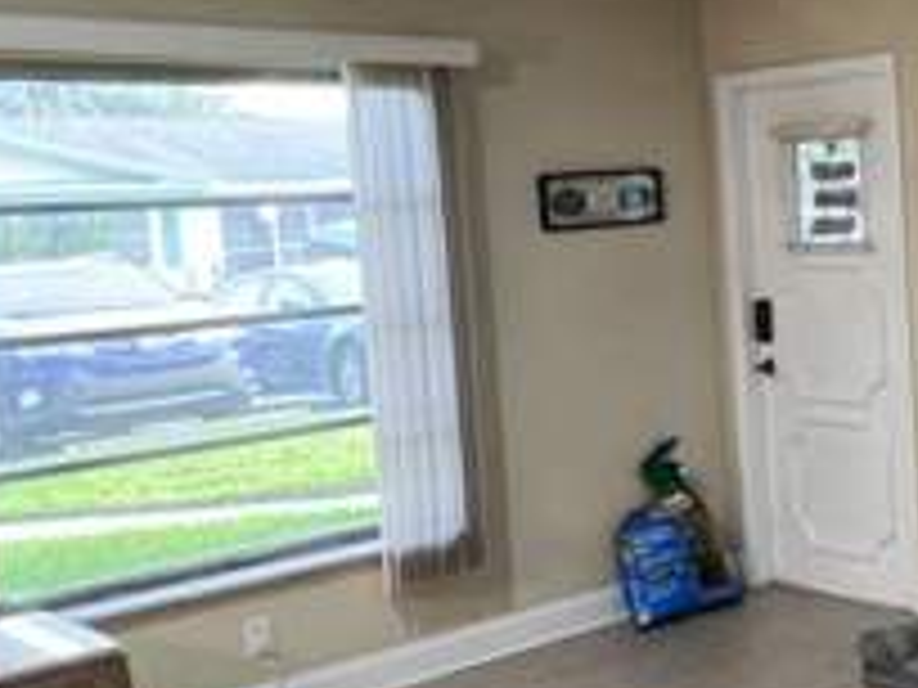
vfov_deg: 28.5
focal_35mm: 51
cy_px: 306
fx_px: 1352
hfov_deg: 31.4
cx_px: 1102
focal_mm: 1.57
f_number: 1.8
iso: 400
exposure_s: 1/60
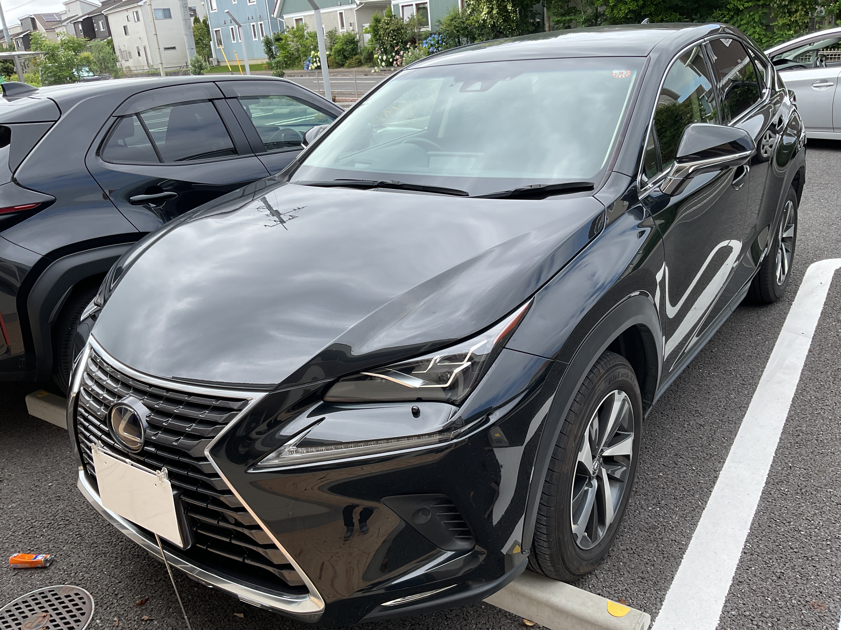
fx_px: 705
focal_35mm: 29
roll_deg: +4.4
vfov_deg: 48.2
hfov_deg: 61.7
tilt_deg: -22.2
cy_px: 315
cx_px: 420
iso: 16
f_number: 1.8
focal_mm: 3
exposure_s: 1/674
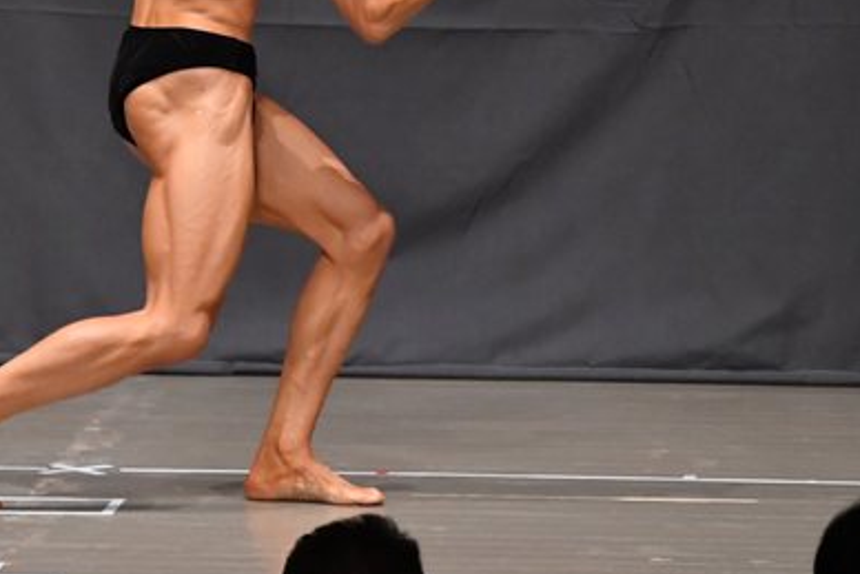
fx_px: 11446
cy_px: 44
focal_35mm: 479
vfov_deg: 2.9
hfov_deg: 4.3
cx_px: 358
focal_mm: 160
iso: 6400
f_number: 5.6
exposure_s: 1/400
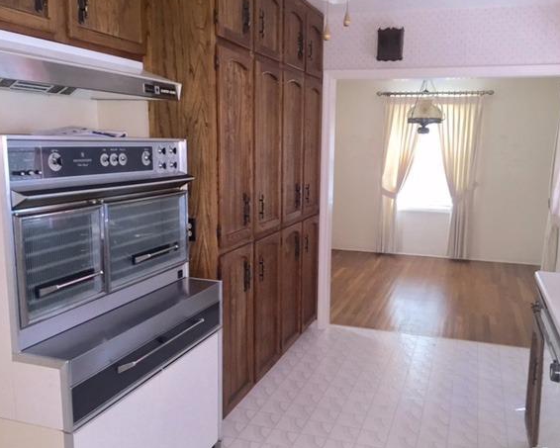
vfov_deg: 45.8
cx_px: 311
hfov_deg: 55.5
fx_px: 530
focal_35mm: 32
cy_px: 229
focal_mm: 4.15
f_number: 2.2
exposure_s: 1/16
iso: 160
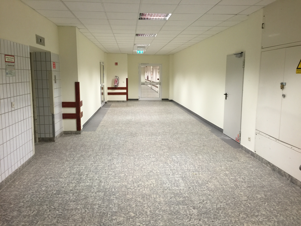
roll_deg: -1.1
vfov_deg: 48.2
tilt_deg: -7.9
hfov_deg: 61.7
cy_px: 113
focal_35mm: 29
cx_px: 150
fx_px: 252
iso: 40
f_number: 2.2
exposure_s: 1/17
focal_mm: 4.15
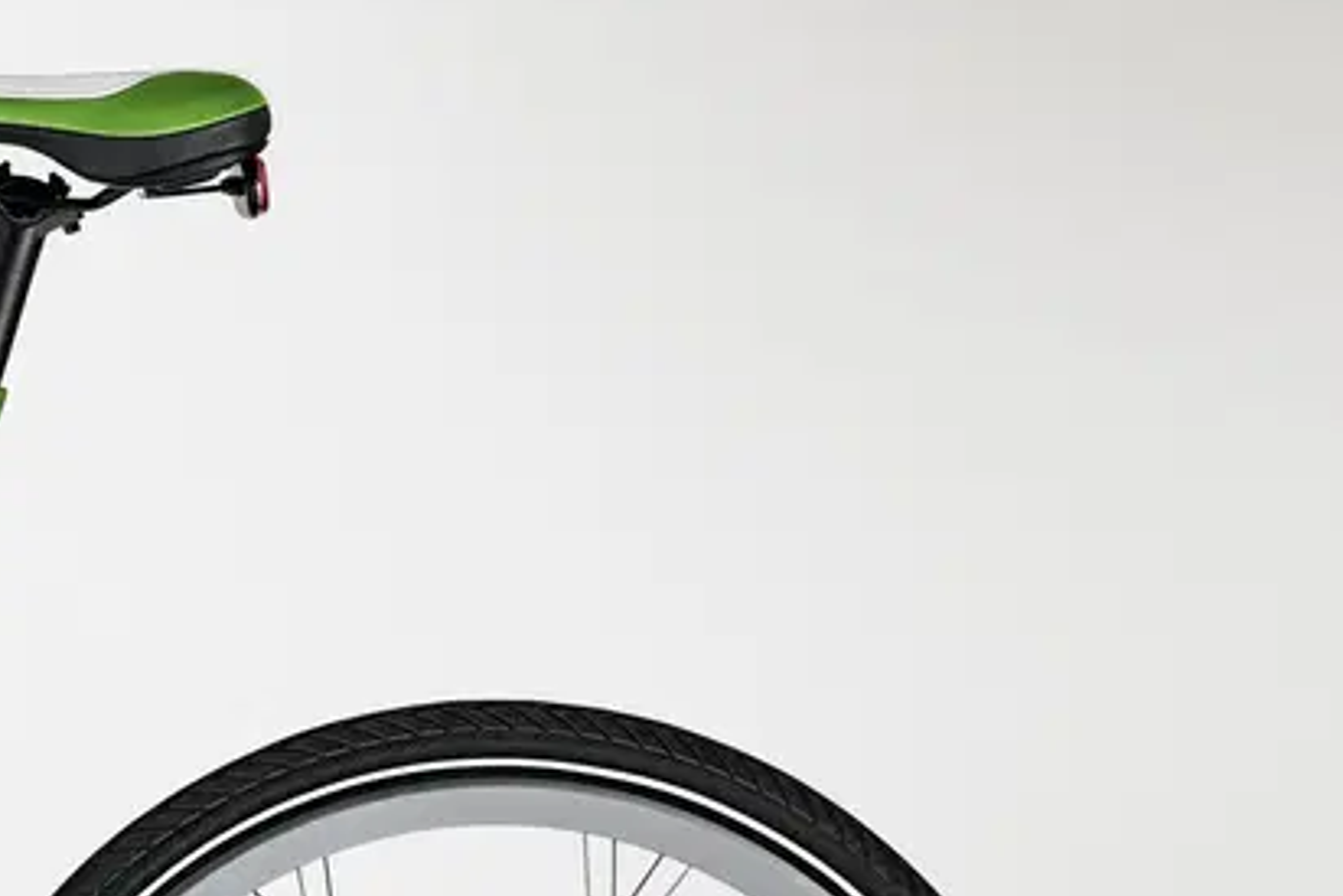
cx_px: -574
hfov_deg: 6.7
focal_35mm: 306
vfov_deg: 4.5
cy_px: 844
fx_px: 11419
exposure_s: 1/160
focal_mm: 105
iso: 100
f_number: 11
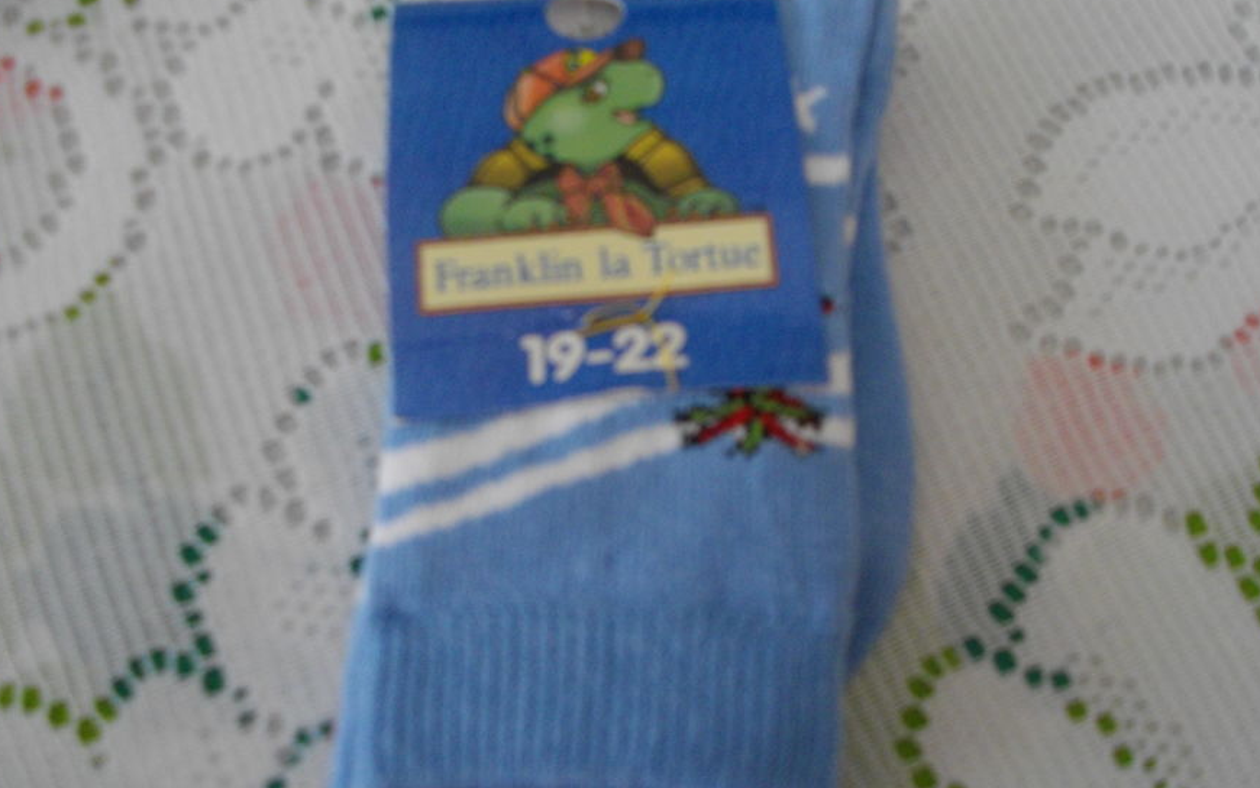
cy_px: 440
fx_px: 1339
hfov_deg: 50.4
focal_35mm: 39
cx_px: 658
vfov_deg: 32.7
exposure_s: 1/60
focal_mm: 5.7
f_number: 2.9
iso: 200
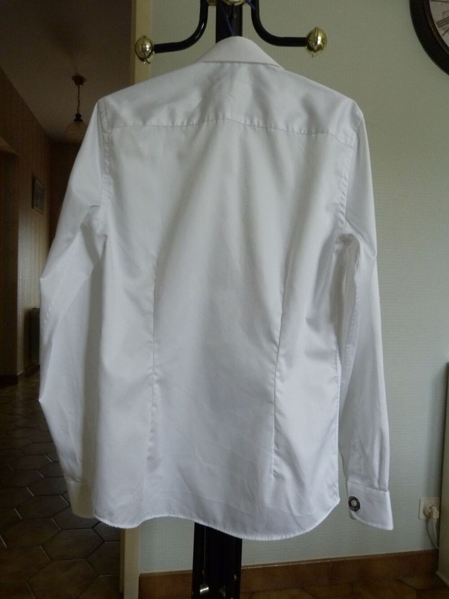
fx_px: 432
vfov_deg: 69.4
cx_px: 224
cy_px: 300
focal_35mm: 25
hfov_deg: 54.9
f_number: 2.8
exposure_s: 1/30
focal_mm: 4.5
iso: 400
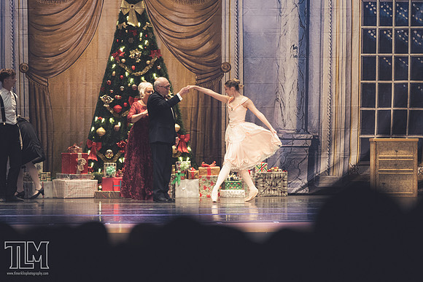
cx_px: 212
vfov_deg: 6.9
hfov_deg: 10.3
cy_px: 141
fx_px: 2350
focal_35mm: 200
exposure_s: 1/320
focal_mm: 200
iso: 2000
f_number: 2.8
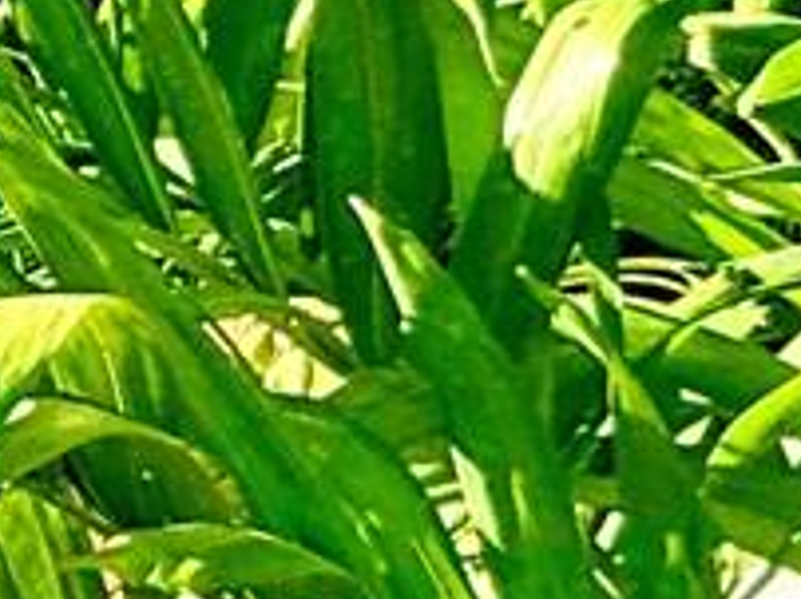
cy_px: 484
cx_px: -1836
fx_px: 2565
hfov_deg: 10.2
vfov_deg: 13.2
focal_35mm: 111
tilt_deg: -2.9
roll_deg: +0.0
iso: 50
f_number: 2.2
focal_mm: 2.22
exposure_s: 1/535
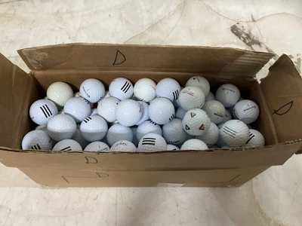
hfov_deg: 61.7
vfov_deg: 48.2
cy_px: 113
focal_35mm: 29
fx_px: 253
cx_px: 151
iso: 250
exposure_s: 1/40
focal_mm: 3
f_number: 1.8
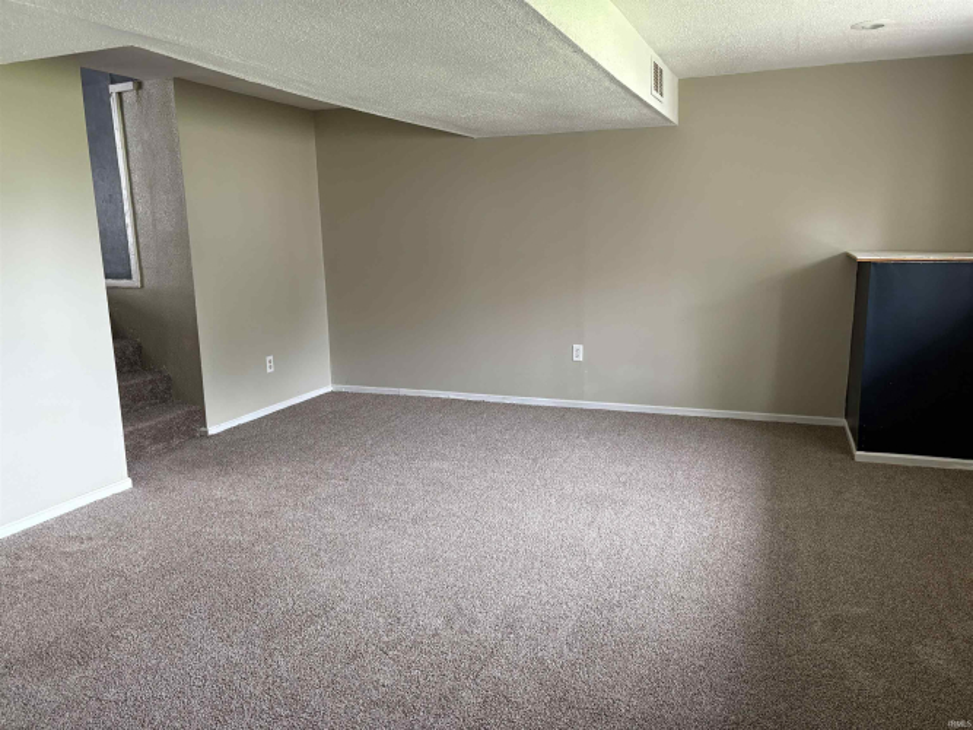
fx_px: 731
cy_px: 365
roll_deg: +1.8
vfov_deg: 53.0
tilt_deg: -11.0
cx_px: 486
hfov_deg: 67.3
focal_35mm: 26
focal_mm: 5.96
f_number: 1.6
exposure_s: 1/60
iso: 200
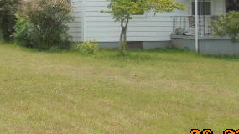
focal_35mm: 93
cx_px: 69
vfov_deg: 12.7
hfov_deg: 22.8
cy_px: -19
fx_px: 589
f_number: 4.2
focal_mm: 6.9
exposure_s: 1/500
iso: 100
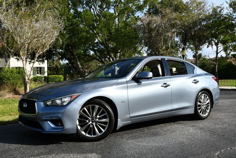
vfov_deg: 33.5
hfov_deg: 48.4
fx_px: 262
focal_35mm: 40
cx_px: 118
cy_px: 79
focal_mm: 20
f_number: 8
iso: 100
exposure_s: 1/250
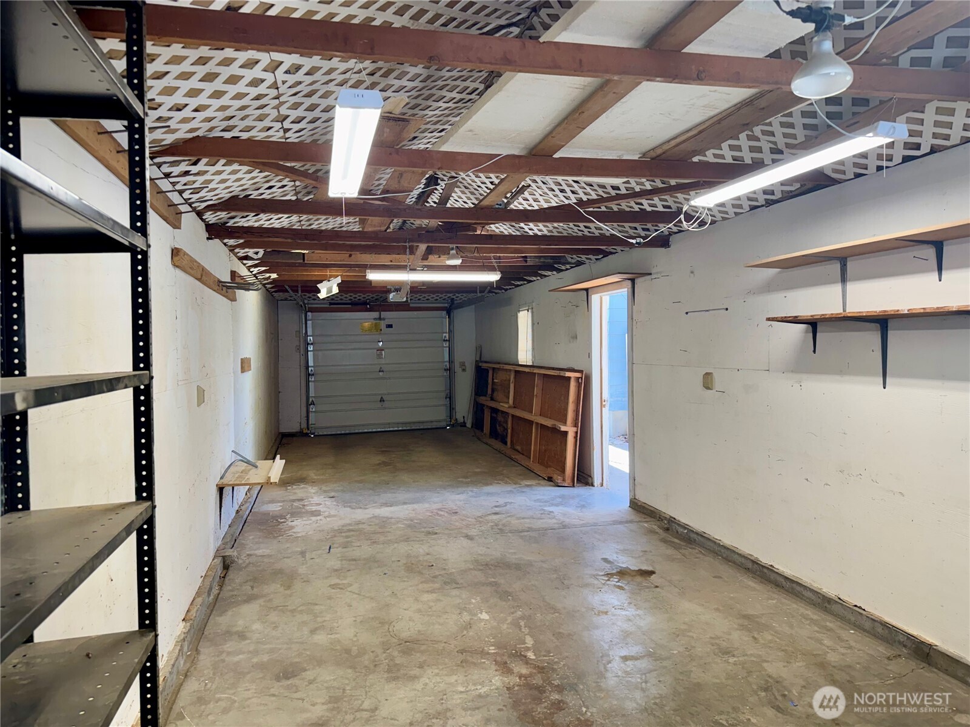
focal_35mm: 24
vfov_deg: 56.8
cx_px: 485
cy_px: 364
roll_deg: +1.2
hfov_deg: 71.6
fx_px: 673
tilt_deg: -1.5
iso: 100
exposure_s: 1/136
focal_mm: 6.76
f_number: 1.78
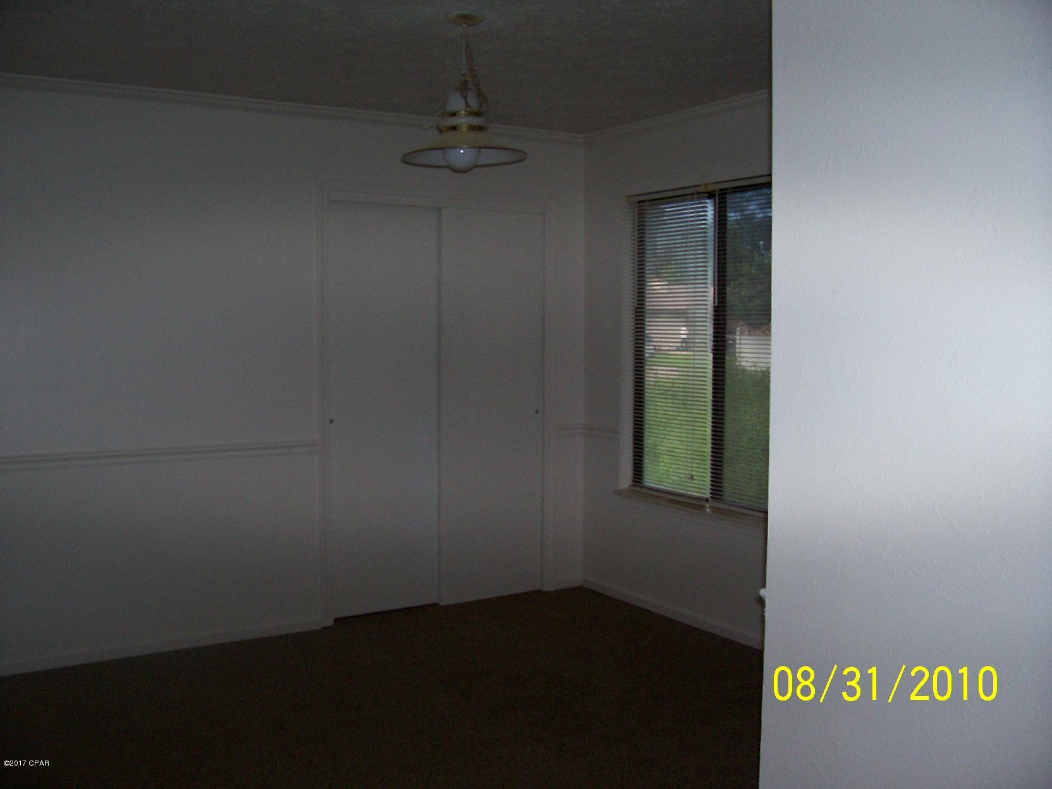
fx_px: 1033
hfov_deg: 54.0
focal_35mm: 34
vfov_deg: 41.8
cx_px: 526
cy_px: 394
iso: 140
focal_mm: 5.6
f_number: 2.7
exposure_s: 1/112
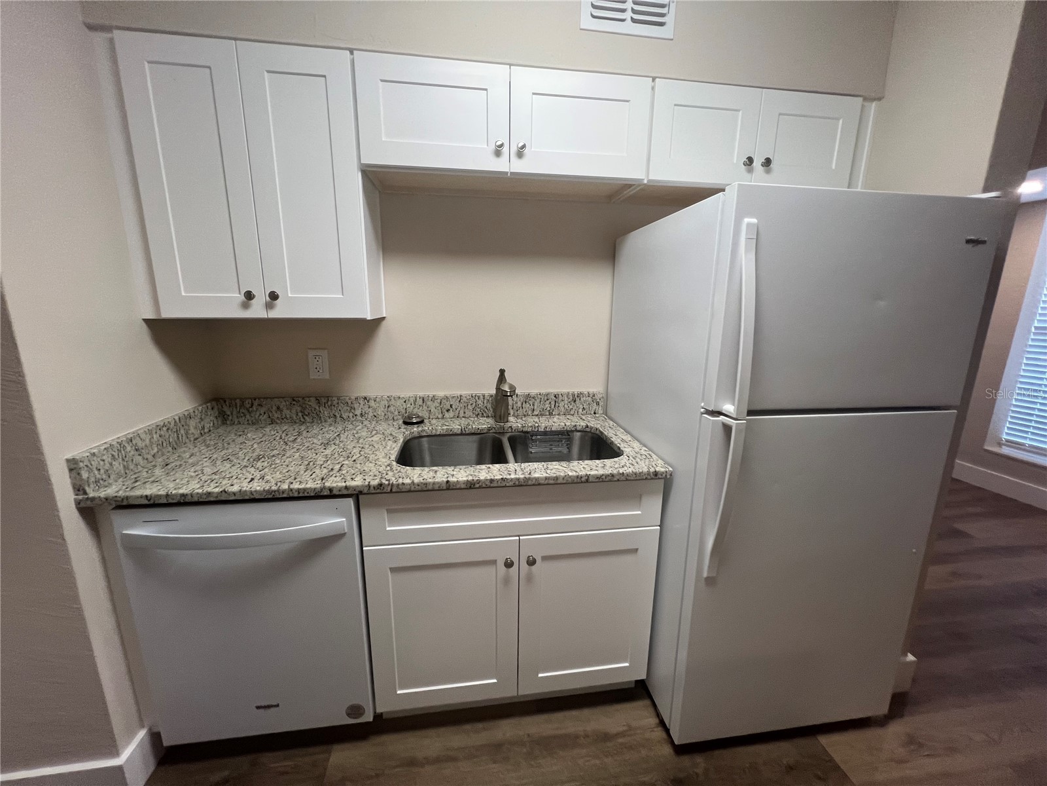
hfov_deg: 106.2
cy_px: 393
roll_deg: +0.8
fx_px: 393
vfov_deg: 89.9
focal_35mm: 13
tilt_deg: -10.4
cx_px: 524
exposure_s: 1/120
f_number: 1.8
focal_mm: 1.57
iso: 200
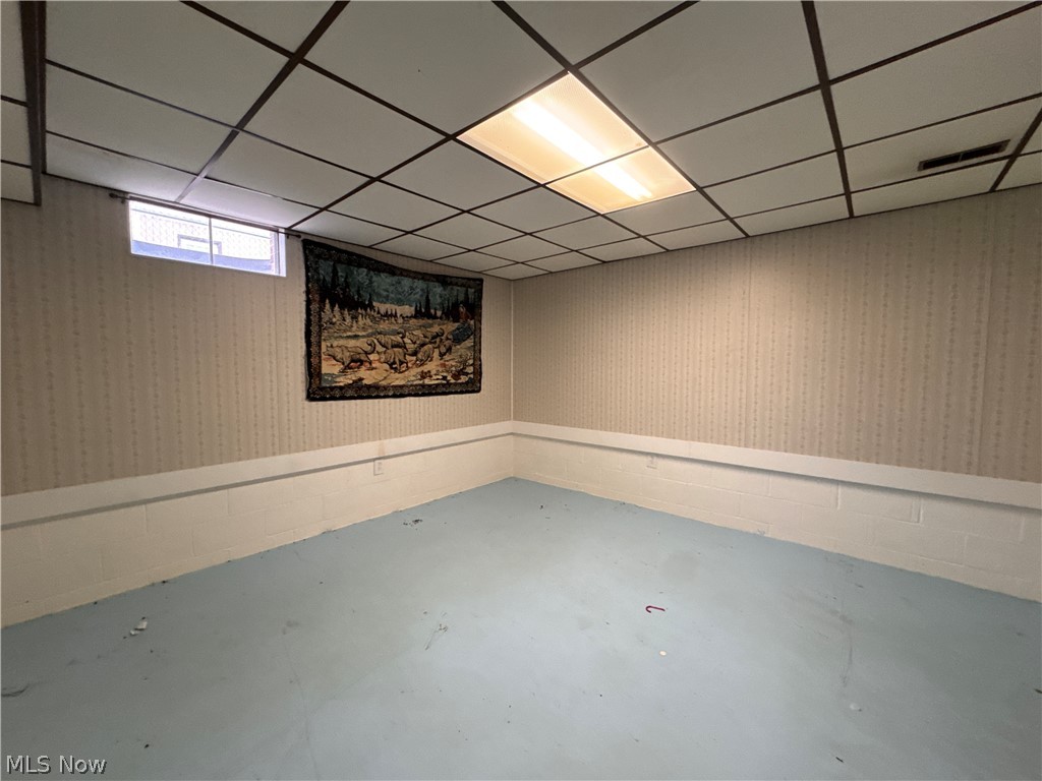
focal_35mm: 14
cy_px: 390
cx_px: 521
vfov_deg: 85.7
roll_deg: +0.1
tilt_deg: -3.3
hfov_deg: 102.1
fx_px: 421
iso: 400
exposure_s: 1/60
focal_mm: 2.22
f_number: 2.2
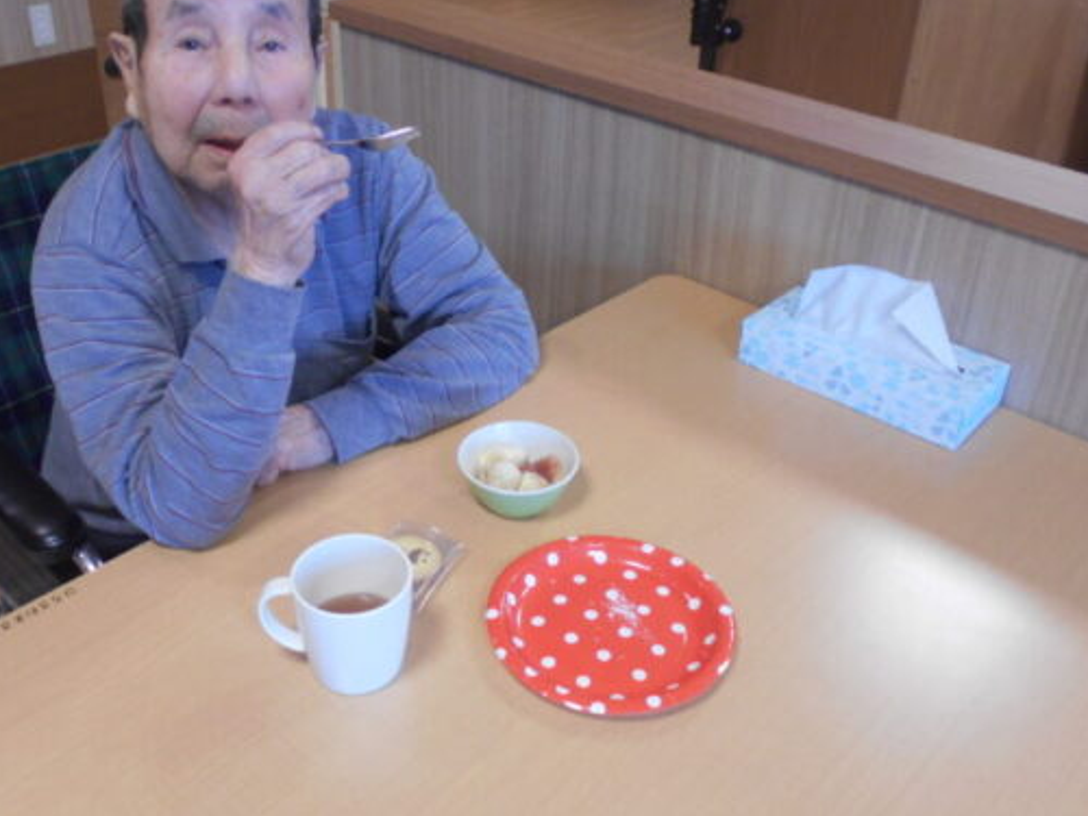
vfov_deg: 39.6
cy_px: 350
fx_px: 1131
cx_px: 496
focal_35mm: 36
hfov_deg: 51.3
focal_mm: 5.1
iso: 220
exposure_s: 1/30
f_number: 3.4
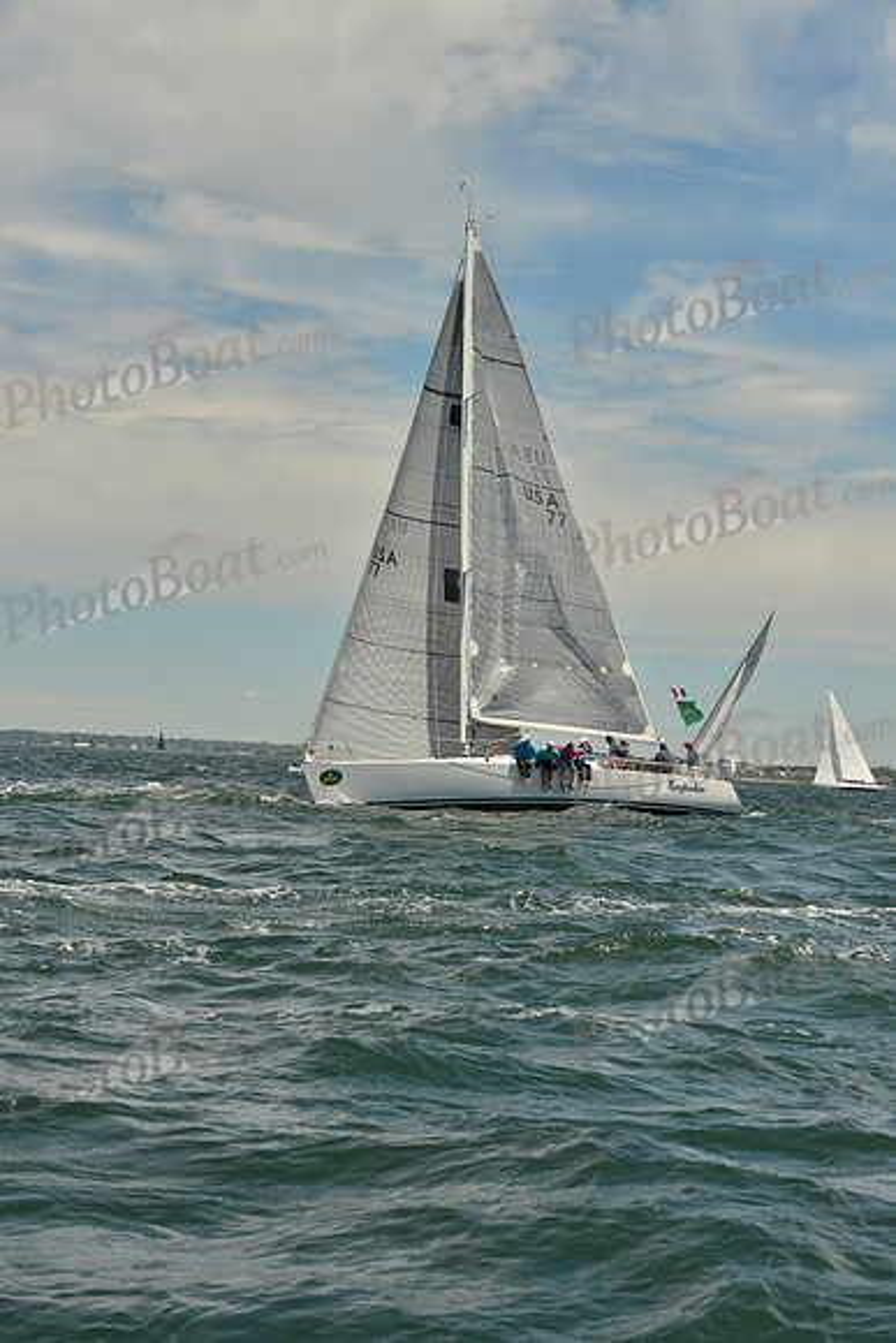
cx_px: 448
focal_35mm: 75
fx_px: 2798
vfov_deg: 27.0
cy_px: 672
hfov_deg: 18.2
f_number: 9
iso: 280
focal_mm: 75
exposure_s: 1/1600
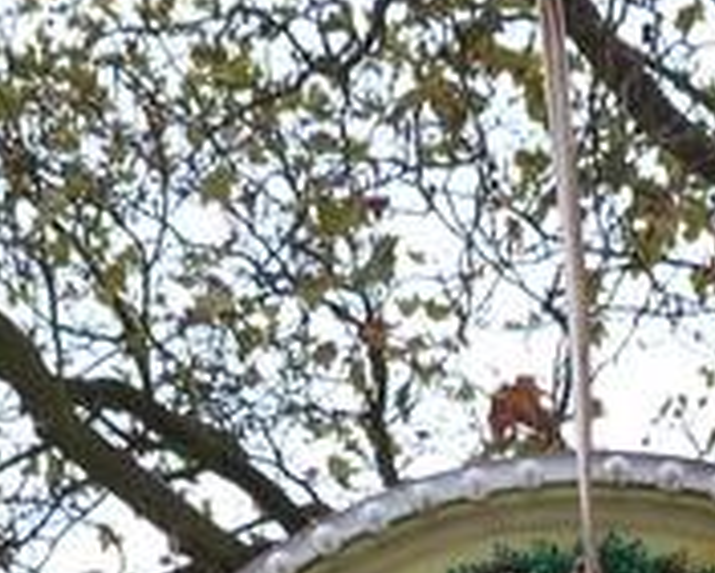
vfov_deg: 8.5
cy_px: 1394
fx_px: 3515
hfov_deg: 11.6
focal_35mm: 166
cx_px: 593
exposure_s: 1/160
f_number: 4
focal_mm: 5.2
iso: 160
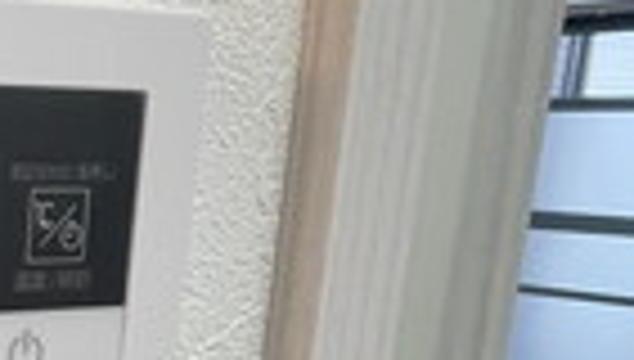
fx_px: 1162
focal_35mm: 69
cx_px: -310
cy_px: 405
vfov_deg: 17.0
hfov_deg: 24.1
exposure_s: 1/75
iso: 250
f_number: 2.4
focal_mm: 1.55
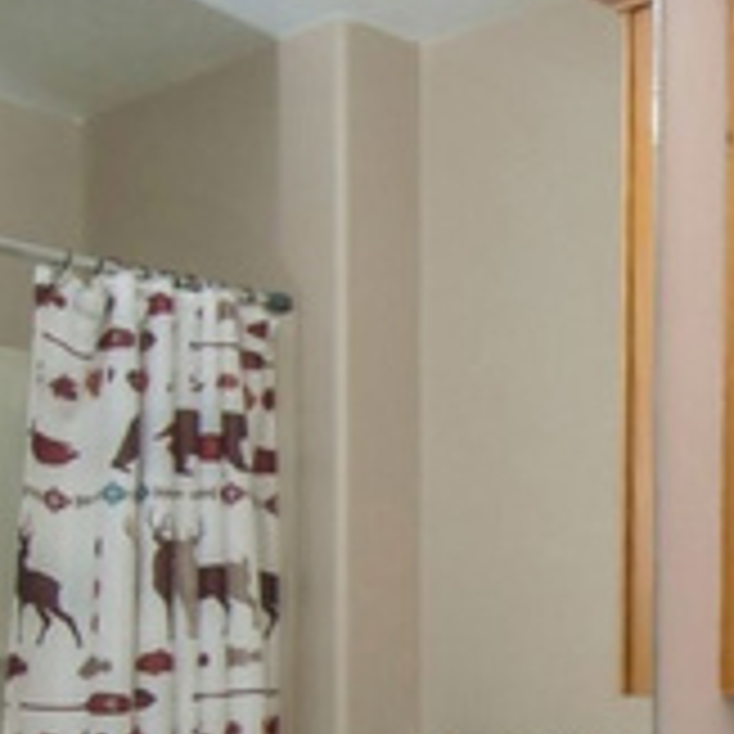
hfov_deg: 22.6
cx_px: 1144
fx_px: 1439
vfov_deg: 26.6
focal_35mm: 60
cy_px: 788
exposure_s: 1/100
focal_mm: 12
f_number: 5
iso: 200
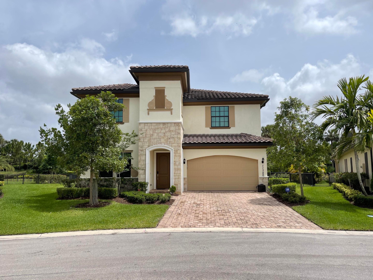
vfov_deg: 53.1
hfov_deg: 67.3
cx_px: 186
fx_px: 280
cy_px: 140
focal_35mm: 26
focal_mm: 5.1
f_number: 1.6
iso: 32
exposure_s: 1/5917
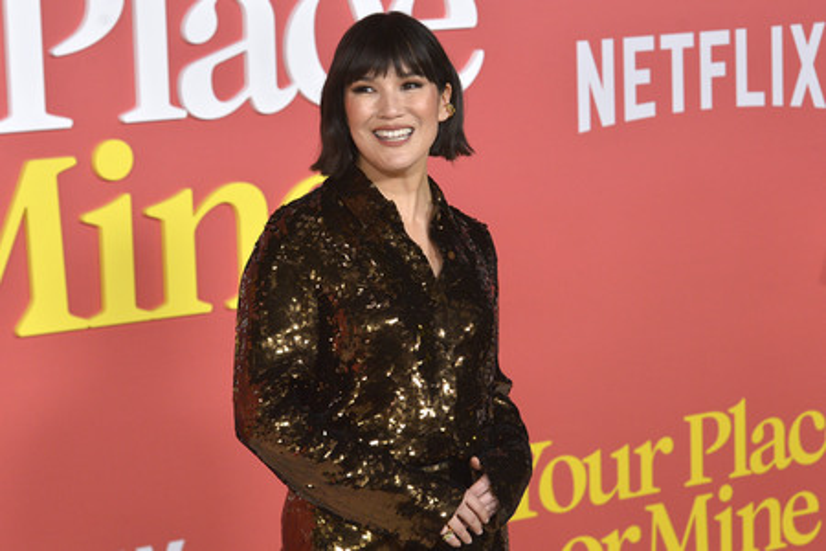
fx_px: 2248
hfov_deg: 20.8
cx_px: 413
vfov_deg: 14.0
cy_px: 276
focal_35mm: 98
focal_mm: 98
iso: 1600
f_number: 6.3
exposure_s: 1/320
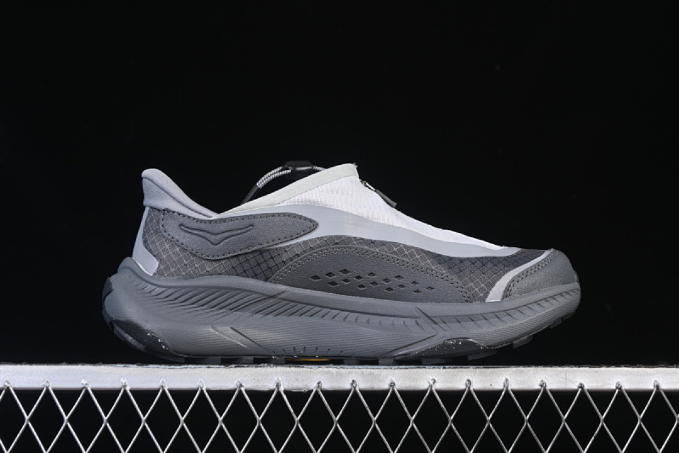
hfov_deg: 27.0
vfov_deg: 18.2
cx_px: 340
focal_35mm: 75
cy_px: 226
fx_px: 1414
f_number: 6.3
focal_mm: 50
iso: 160
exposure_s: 1/60
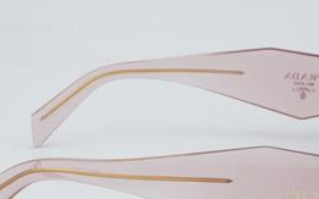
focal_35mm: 117
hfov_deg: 17.8
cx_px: 198
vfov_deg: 11.2
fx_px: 1017
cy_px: 153
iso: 100
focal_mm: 50
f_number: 32
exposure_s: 1/3
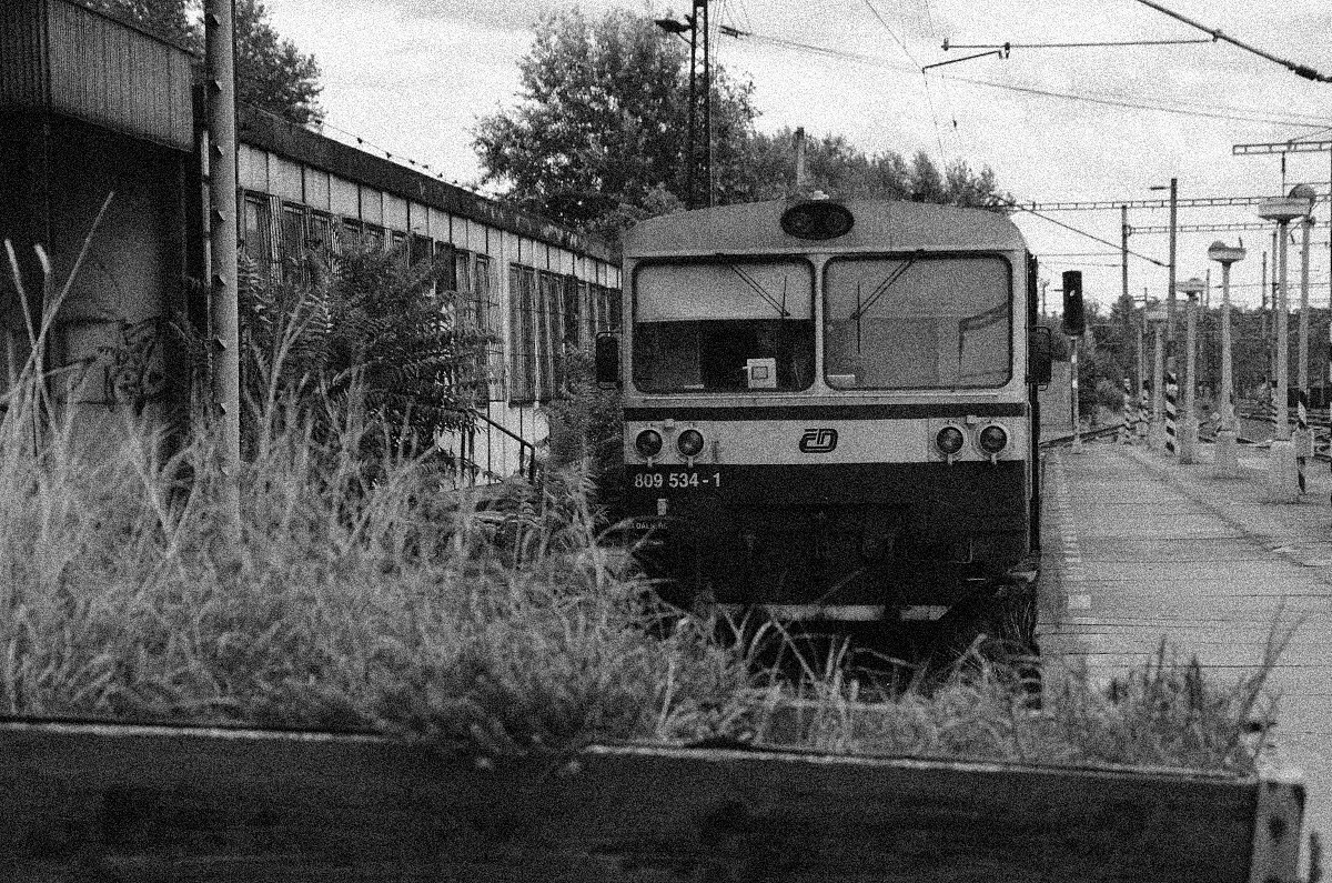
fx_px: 3656
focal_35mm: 99
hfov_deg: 20.7
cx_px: 666
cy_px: 442
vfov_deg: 13.8
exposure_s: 1/250
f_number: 8
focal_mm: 66
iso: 200
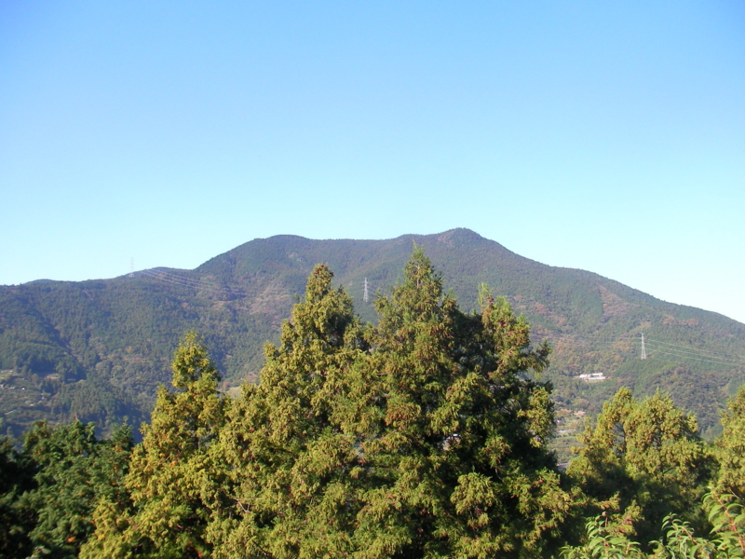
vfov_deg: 35.1
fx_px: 882
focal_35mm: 41
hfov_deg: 45.8
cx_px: 372
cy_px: 280
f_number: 4
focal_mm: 6.3
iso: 50
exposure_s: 1/266
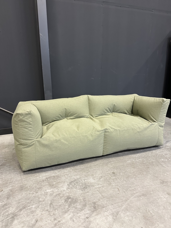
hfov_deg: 56.8
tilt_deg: -16.5
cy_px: 114
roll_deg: +0.0
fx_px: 158
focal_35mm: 24
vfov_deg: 71.6
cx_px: 86
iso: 640
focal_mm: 6.86
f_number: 1.78
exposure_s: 1/50
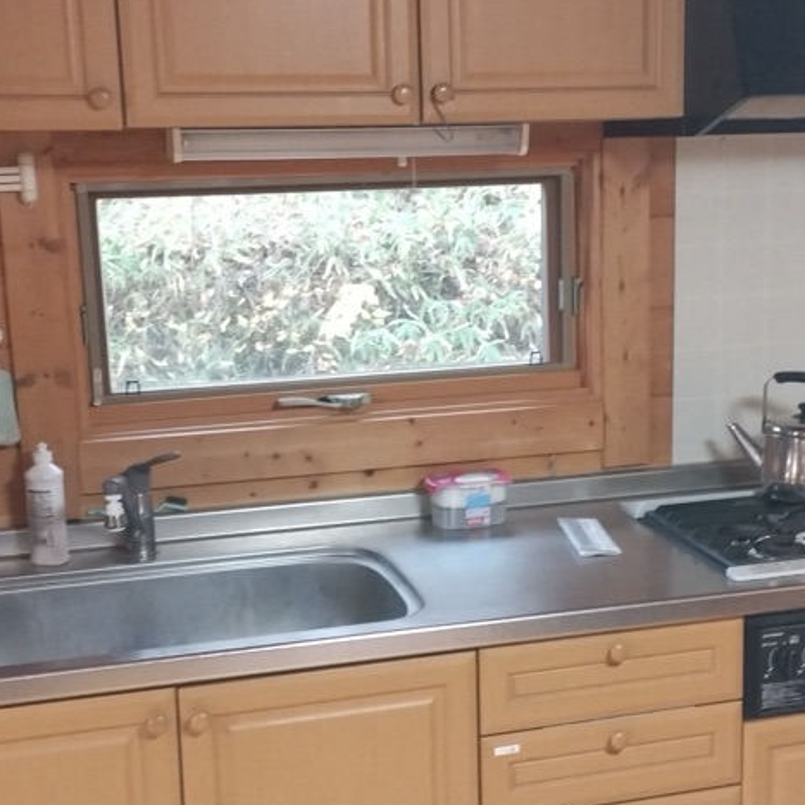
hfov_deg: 29.0
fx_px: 1552
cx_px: 488
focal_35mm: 59
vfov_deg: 29.0
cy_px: 474
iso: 437
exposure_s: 1/50
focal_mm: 4.8
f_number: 1.79
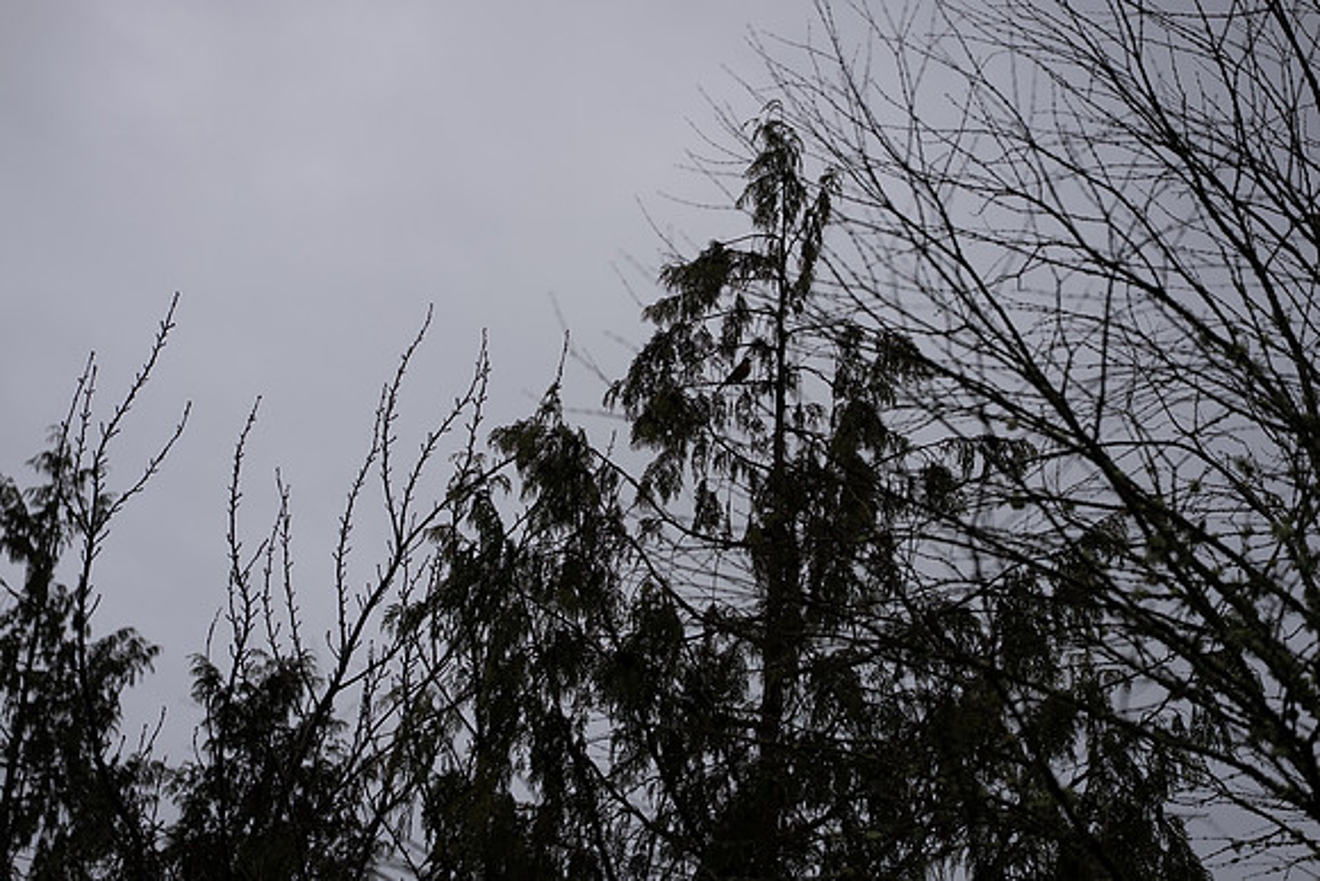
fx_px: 2567
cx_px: 660
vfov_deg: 19.5
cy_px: 440
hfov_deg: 28.8
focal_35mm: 70
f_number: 2
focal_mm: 70
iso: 100
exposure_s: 1/1000
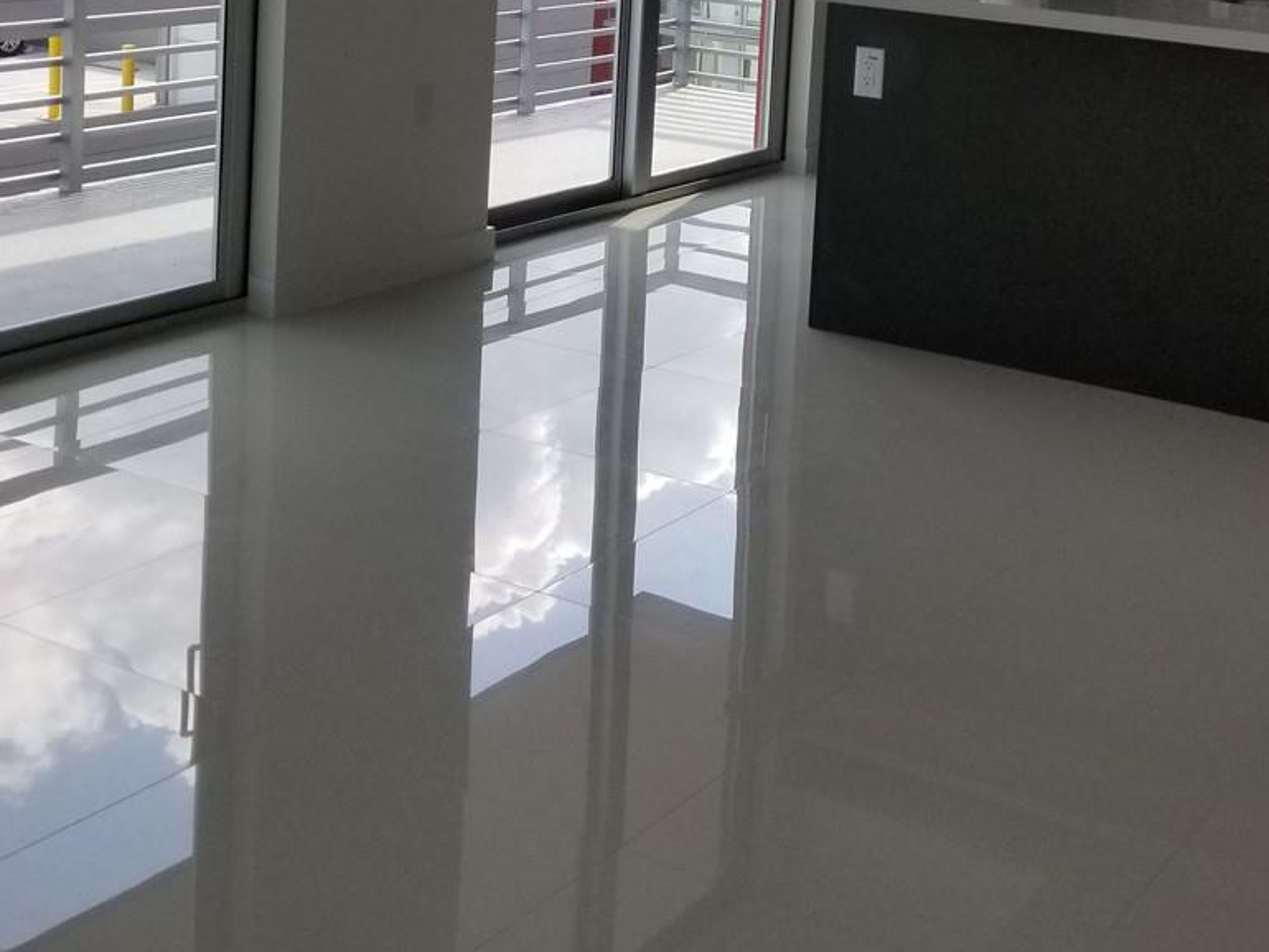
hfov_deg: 35.2
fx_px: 1980
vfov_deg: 25.8
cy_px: 18
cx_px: 857
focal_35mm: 54
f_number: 1.7
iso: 50
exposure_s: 1/998
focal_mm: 4.25
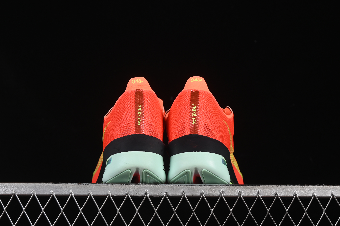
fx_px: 708
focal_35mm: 75
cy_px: 113
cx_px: 170
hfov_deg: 27.0
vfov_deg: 18.2
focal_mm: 50
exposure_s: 1/80
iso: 160
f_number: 8
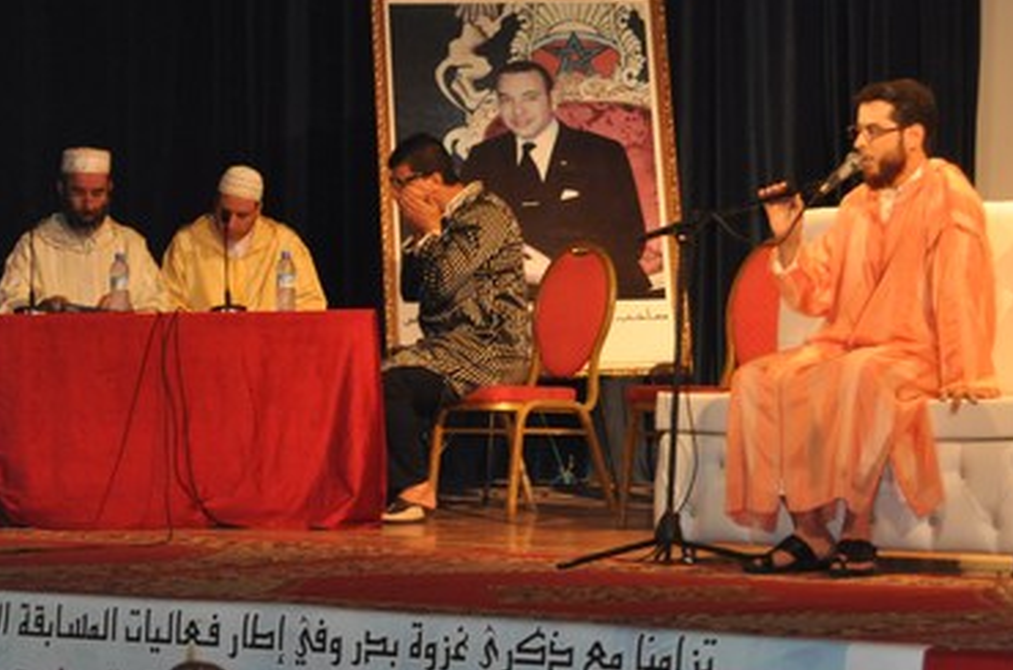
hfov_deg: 14.4
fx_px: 4011
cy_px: 379
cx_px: 392
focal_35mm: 143
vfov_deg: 9.6
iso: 800
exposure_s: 1/60
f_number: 5.6
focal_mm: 55
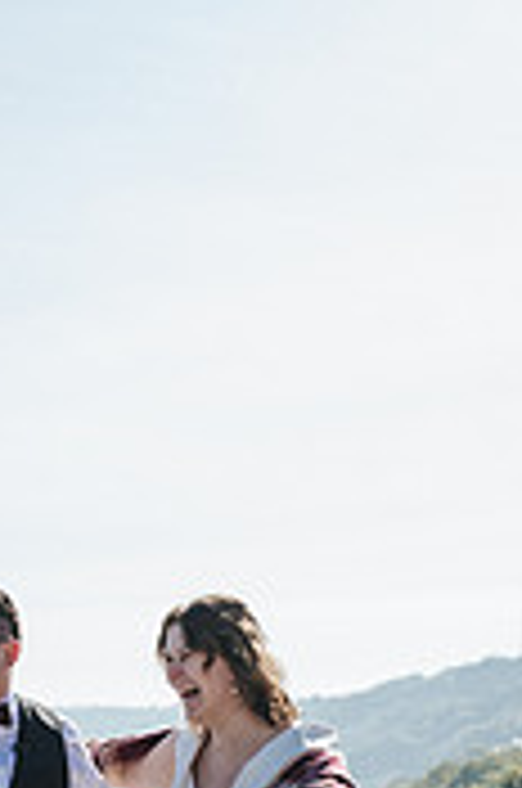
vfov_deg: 21.8
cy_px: 793
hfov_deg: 15.0
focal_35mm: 90
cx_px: 88
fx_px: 1965
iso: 100
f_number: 3.2
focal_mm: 35
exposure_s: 1/1000
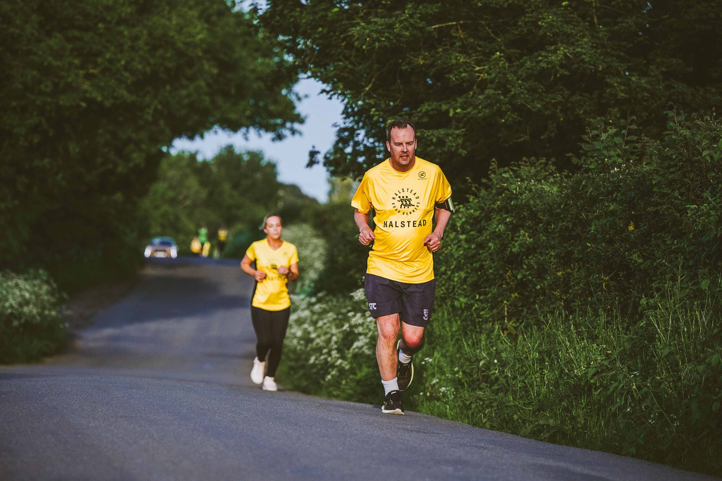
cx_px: 361
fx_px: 4051
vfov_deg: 6.8
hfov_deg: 10.2
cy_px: 240
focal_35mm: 202
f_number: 2.8
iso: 500
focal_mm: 135
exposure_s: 1/6400
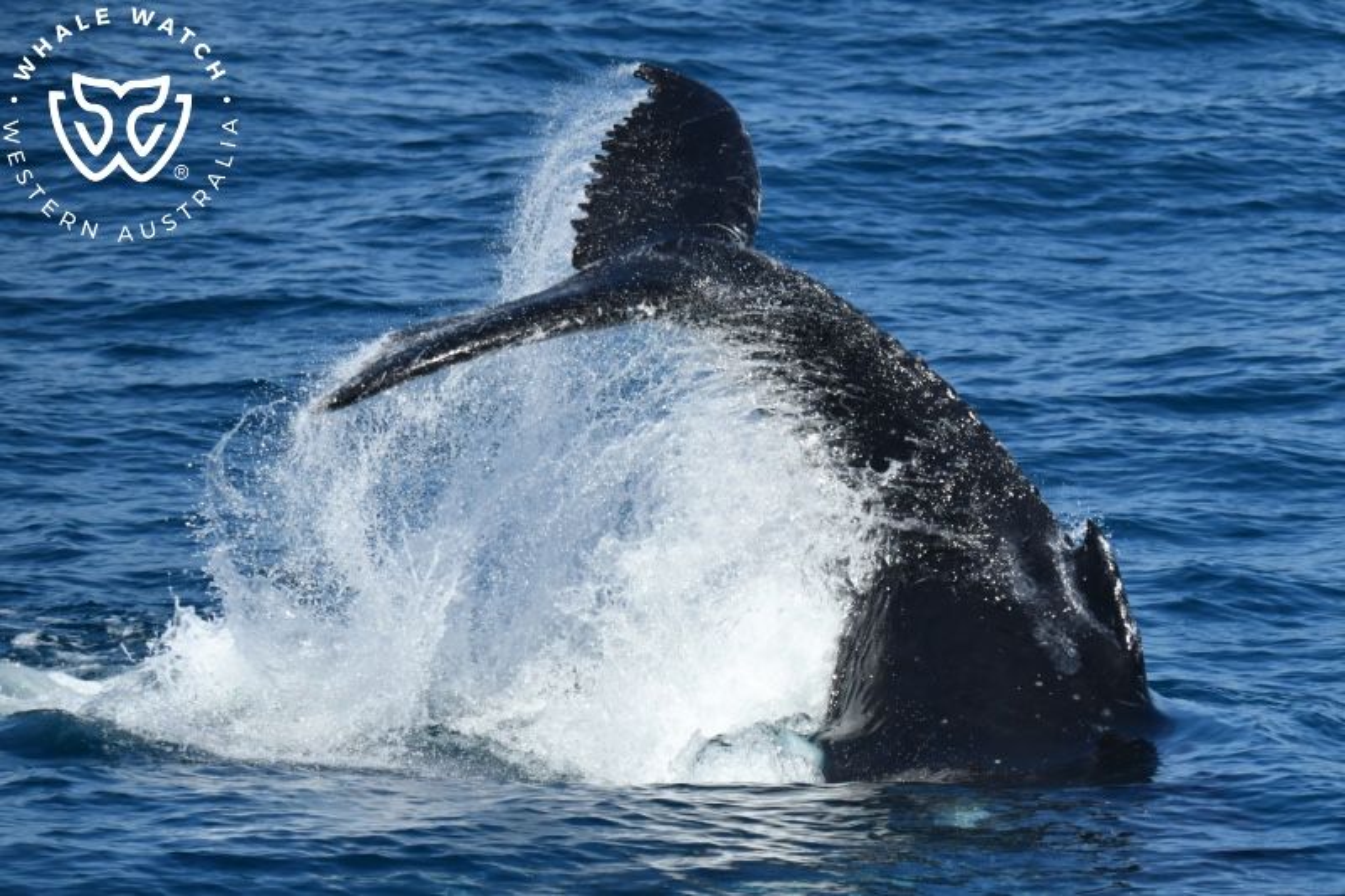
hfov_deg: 6.1
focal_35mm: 340
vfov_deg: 4.0
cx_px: 672
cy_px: 448
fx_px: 12699
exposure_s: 1/8000
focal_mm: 340
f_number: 6
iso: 1000
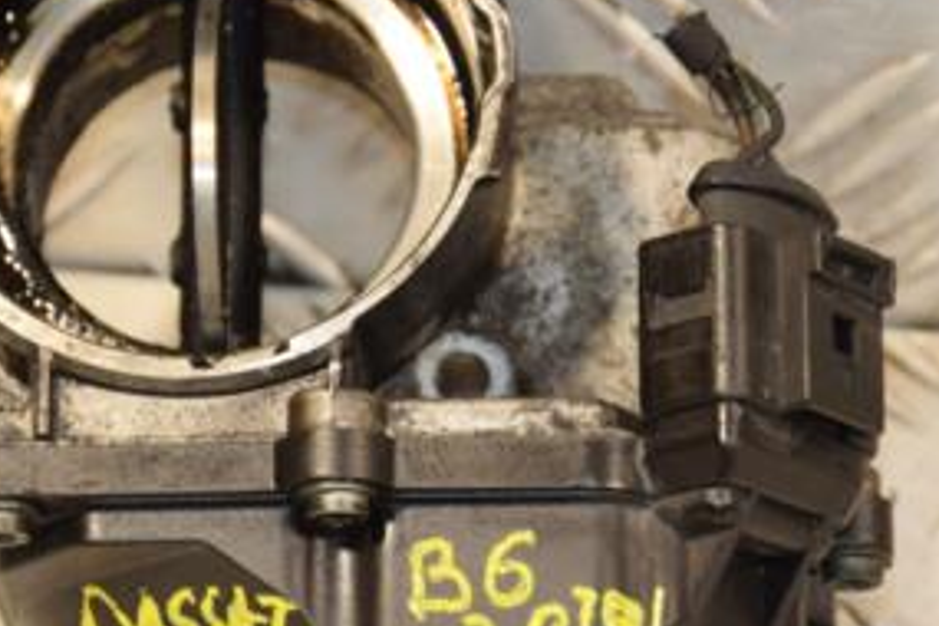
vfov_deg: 4.2
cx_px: 356
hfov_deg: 6.2
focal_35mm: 331
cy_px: 346
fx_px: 8634
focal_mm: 105
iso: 800
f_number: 5.6
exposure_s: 1/200
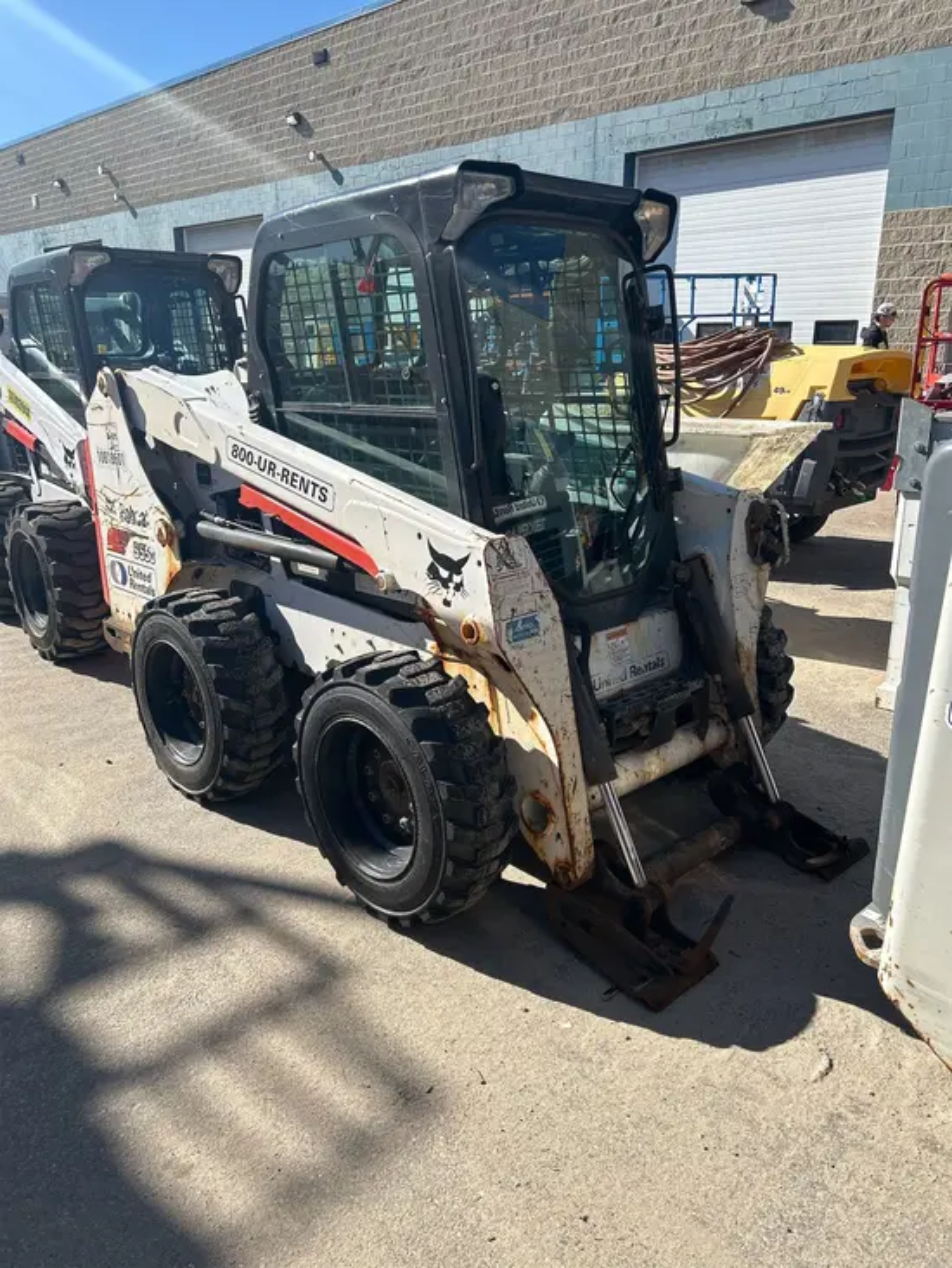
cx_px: 476
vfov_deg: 67.3
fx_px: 953
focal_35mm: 26
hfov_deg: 53.1
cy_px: 634
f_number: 1.5
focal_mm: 5.7
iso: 50
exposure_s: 1/3165
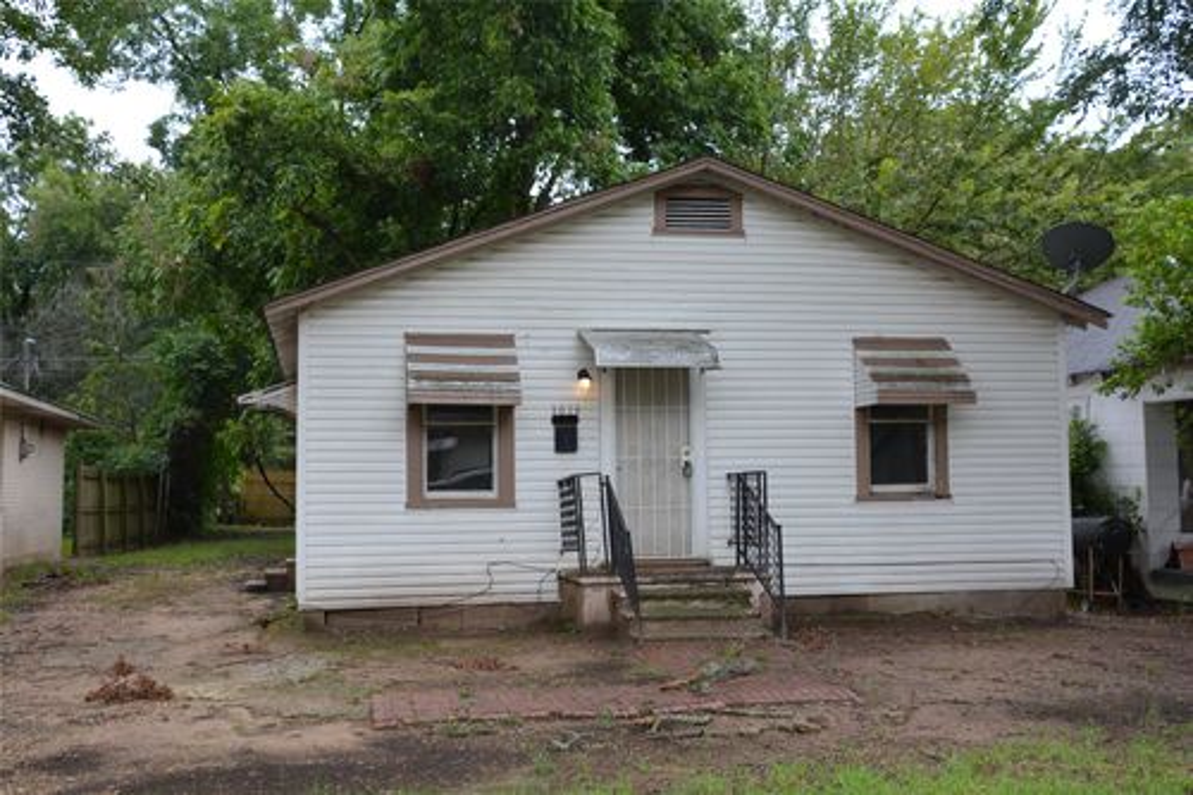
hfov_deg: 46.4
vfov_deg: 31.9
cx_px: 596
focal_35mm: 42
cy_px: 398
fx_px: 1391
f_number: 6.3
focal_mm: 28
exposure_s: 1/160
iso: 200
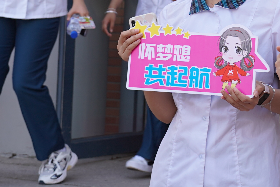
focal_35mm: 149
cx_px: 325
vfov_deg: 8.9
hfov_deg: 13.4
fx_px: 1159
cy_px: -108
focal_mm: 32
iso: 100
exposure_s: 1/160
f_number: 4
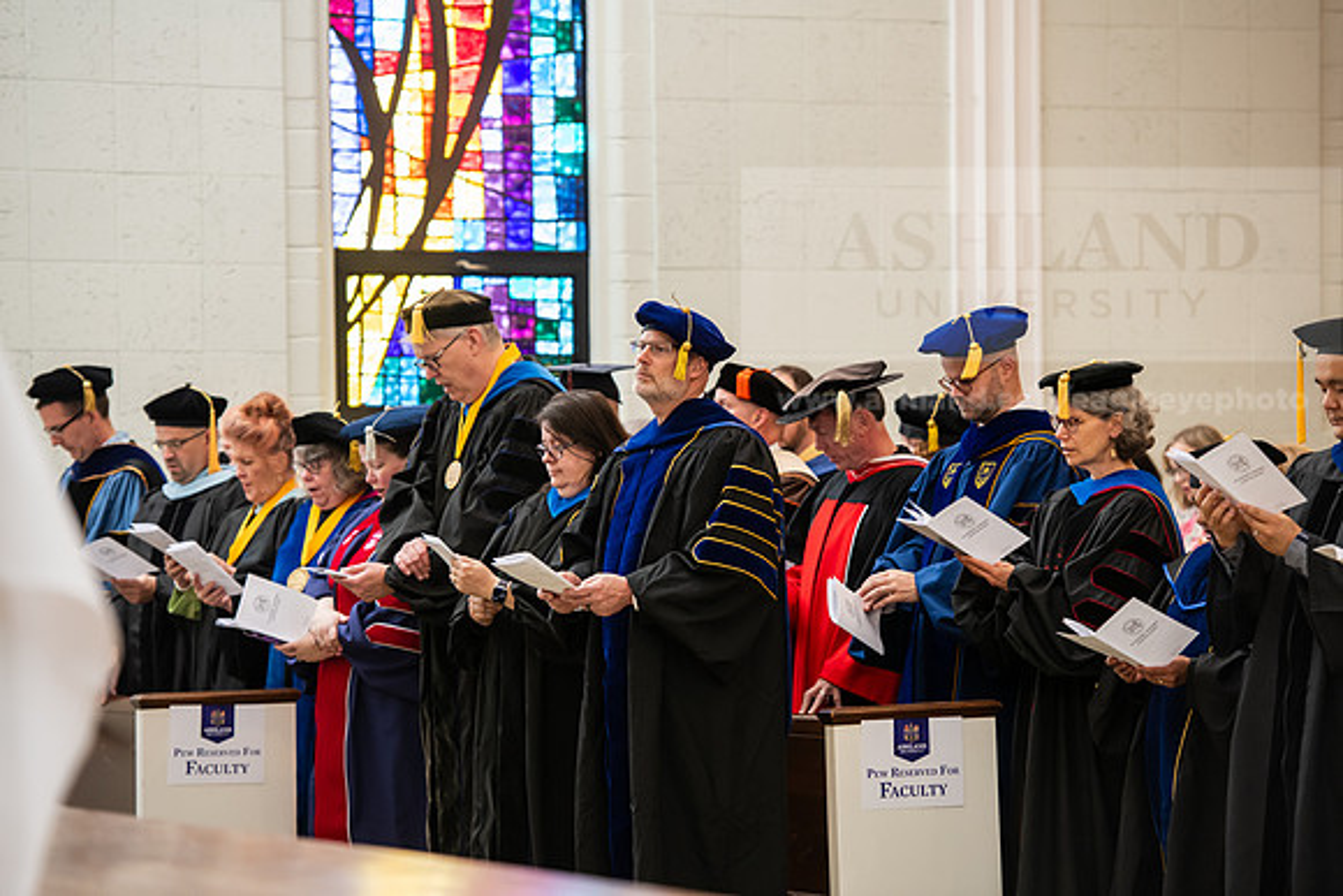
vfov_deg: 10.2
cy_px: 448
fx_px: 5037
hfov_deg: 15.2
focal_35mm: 135
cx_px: 672
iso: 1250
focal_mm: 135
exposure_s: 1/160
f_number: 3.5
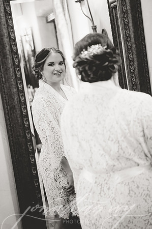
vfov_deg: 28.9
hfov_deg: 19.4
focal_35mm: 70
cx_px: 76
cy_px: 114
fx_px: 444
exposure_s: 1/160
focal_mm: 70
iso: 2500
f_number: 2.8
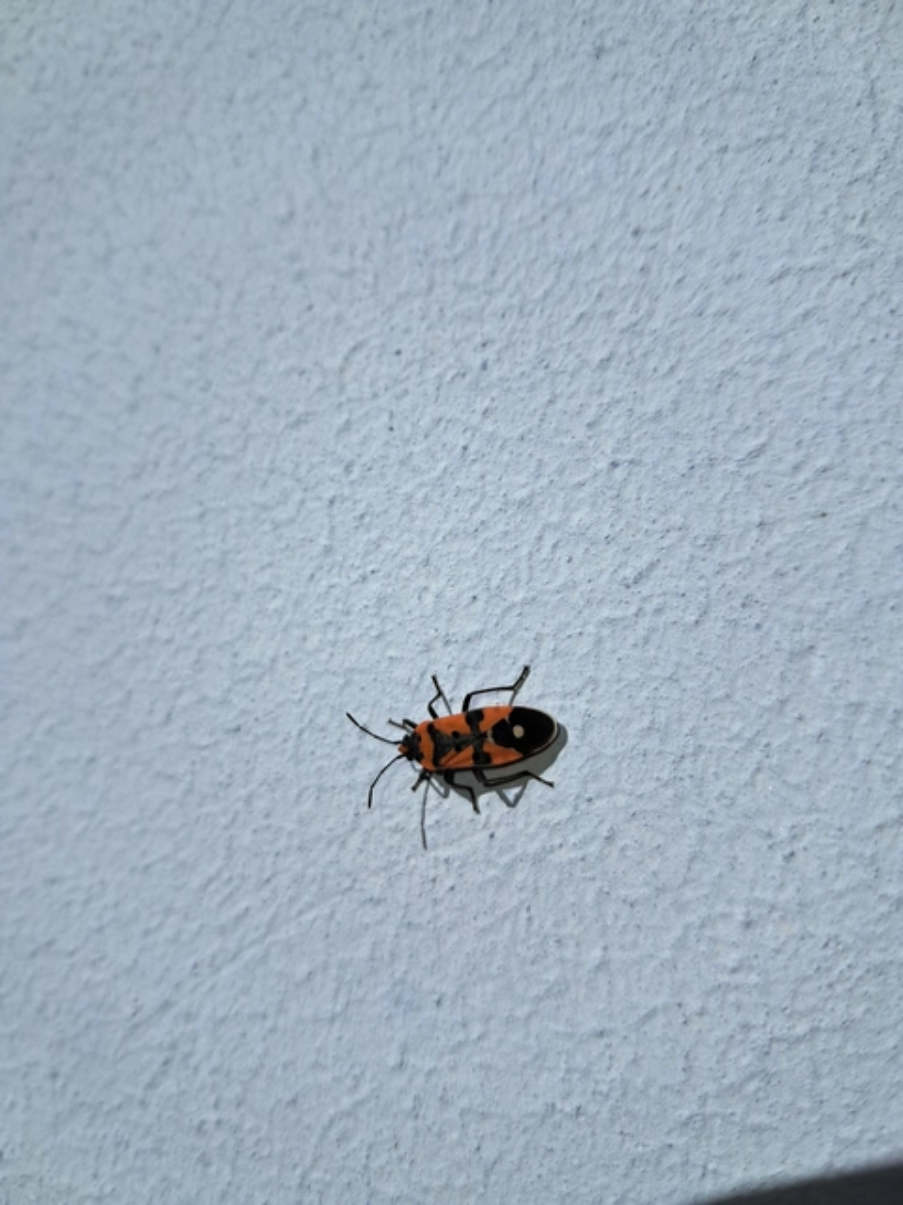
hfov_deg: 51.4
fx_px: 939
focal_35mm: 27
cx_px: 452
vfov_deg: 65.3
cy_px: 602
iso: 50
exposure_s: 1/1984
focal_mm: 4
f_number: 1.8
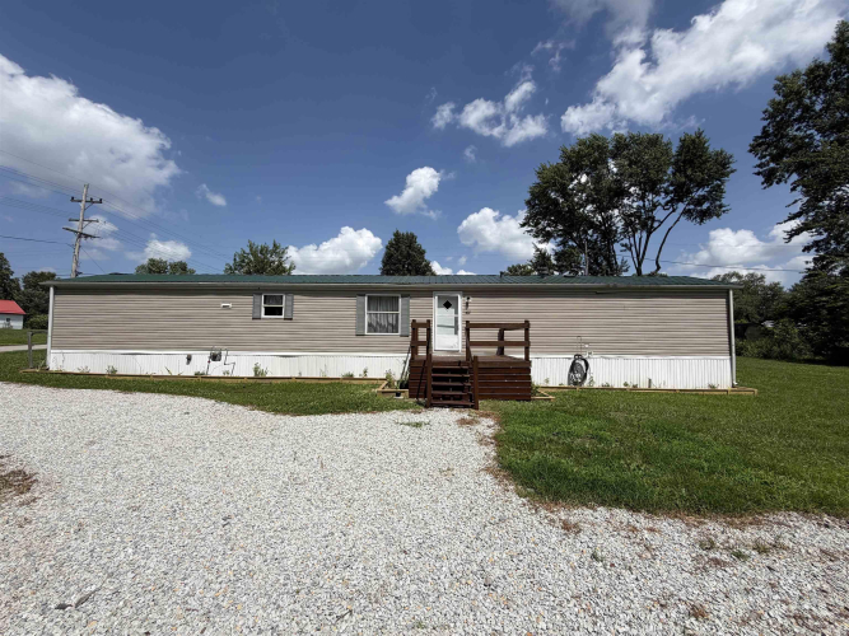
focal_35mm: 14
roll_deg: -0.3
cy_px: 318
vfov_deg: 85.7
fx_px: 343
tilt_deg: +4.3
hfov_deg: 102.1
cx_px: 424
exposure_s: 1/1572
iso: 20
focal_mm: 2.22
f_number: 2.2
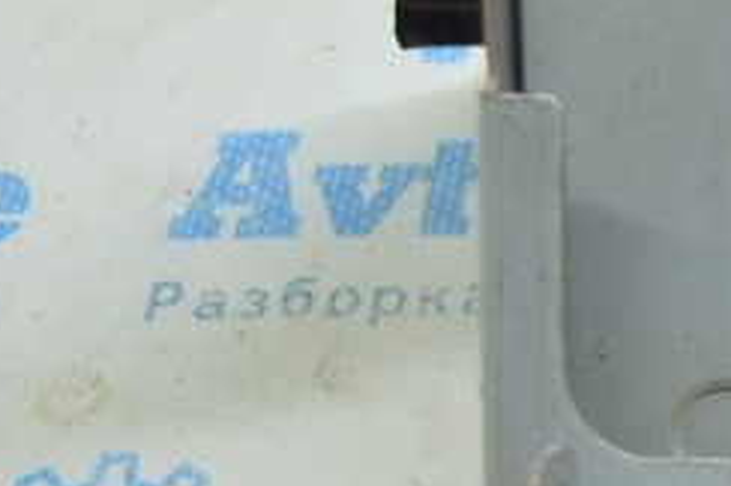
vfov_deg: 9.0
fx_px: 3062
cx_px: 1150
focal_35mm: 151
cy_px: 128
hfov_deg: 12.8
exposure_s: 1/60
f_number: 4
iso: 400
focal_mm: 24
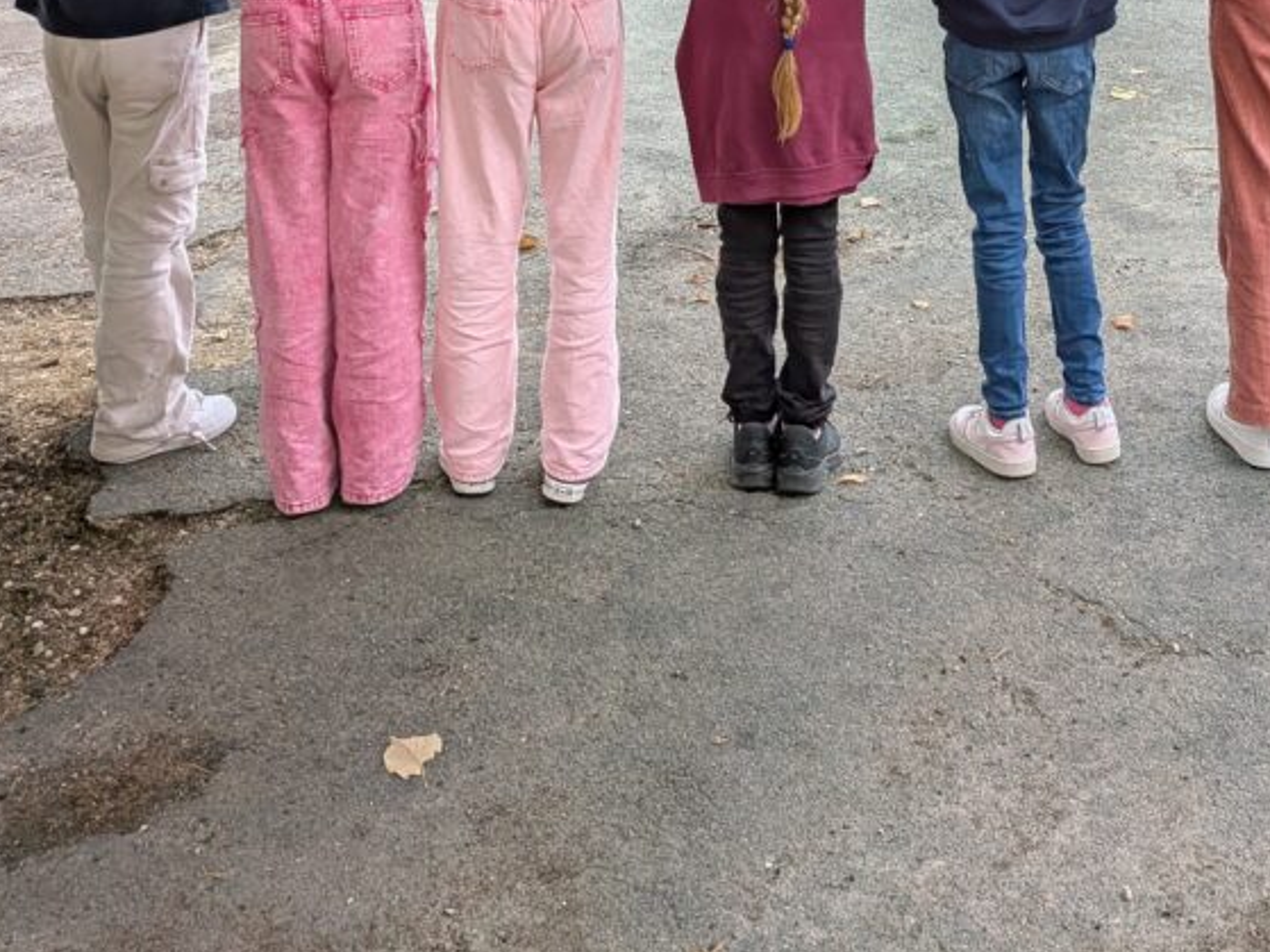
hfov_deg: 42.3
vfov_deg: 28.5
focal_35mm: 44
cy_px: -198
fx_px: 1614
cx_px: 859
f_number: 1.7
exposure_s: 1/509
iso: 29
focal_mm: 4.53
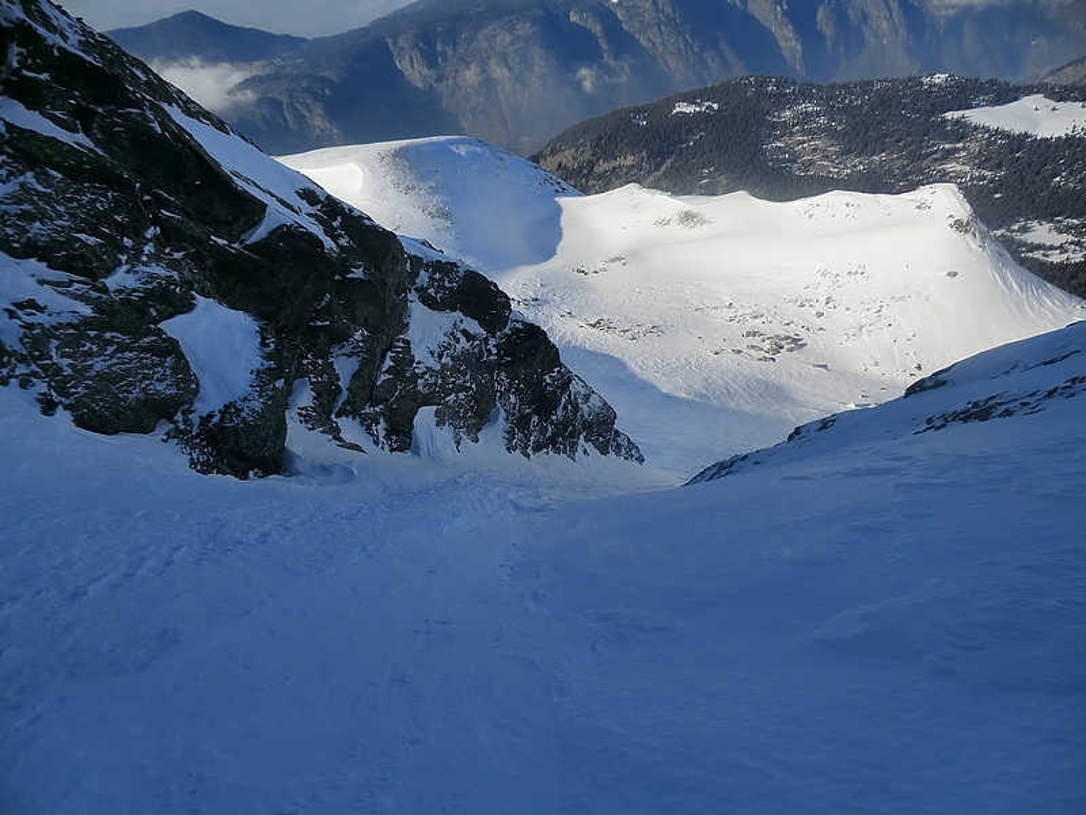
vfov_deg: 56.8
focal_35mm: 24
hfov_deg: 71.6
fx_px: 753
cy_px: 408
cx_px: 543
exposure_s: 1/320
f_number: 7.5
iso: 64
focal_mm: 4.3
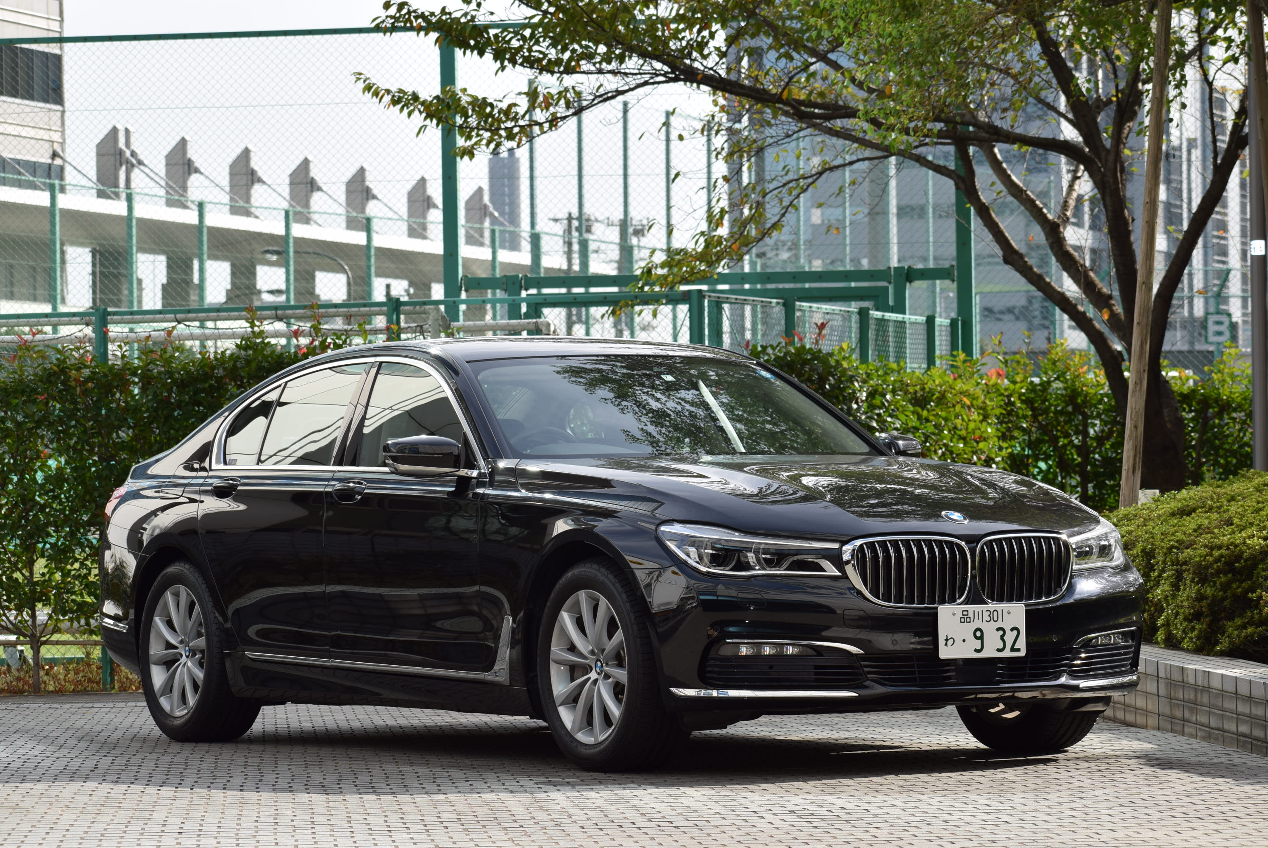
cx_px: 634
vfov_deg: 10.6
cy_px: 424
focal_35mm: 129
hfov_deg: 15.9
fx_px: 4547
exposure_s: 1/200
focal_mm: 86
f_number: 9
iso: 100
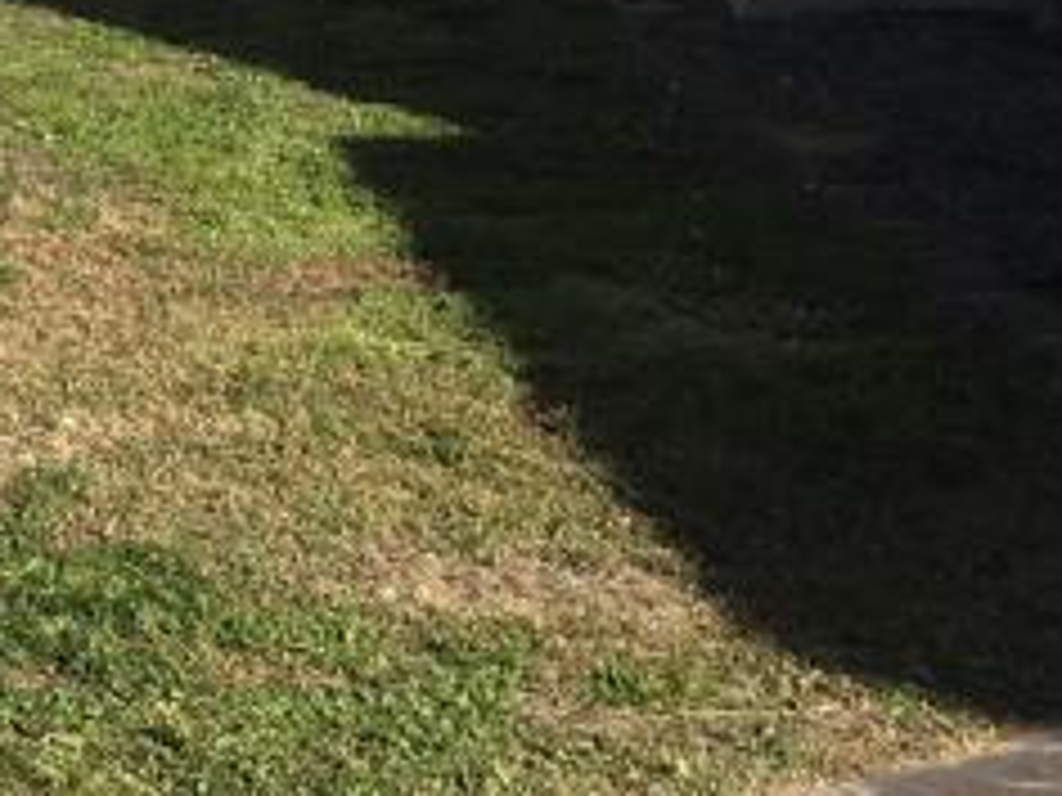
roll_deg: -0.8
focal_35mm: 126
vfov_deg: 11.6
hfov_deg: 13.9
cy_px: -67
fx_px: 3866
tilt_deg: -9.4
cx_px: -864
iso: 25
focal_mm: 4.15
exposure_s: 1/1876
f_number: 2.2
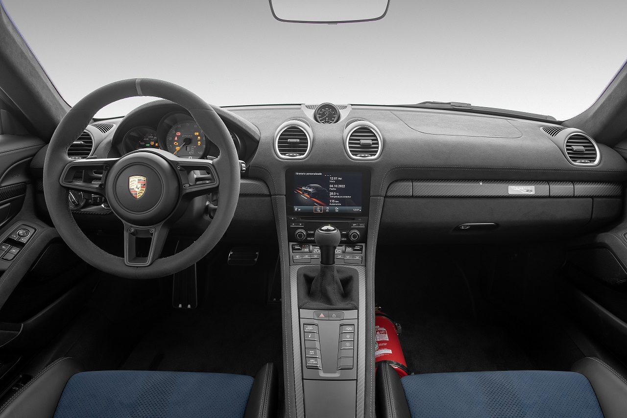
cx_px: 314
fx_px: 418
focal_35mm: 24
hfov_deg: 73.7
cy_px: 209
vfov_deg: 53.2
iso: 1600
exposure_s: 1/400
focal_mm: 24
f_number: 8
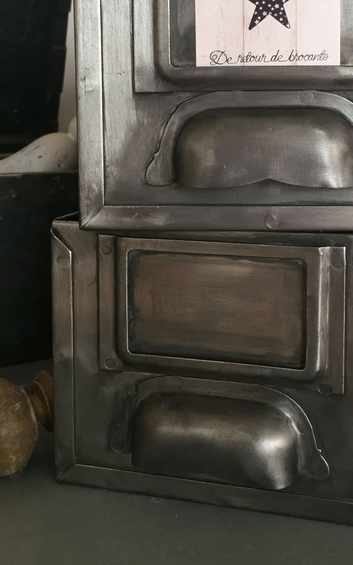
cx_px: 219
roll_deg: +0.1
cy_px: 183
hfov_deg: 30.4
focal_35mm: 42
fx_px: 647
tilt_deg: -4.7
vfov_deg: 46.4
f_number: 2.2
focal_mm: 4.15
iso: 100
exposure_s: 1/33
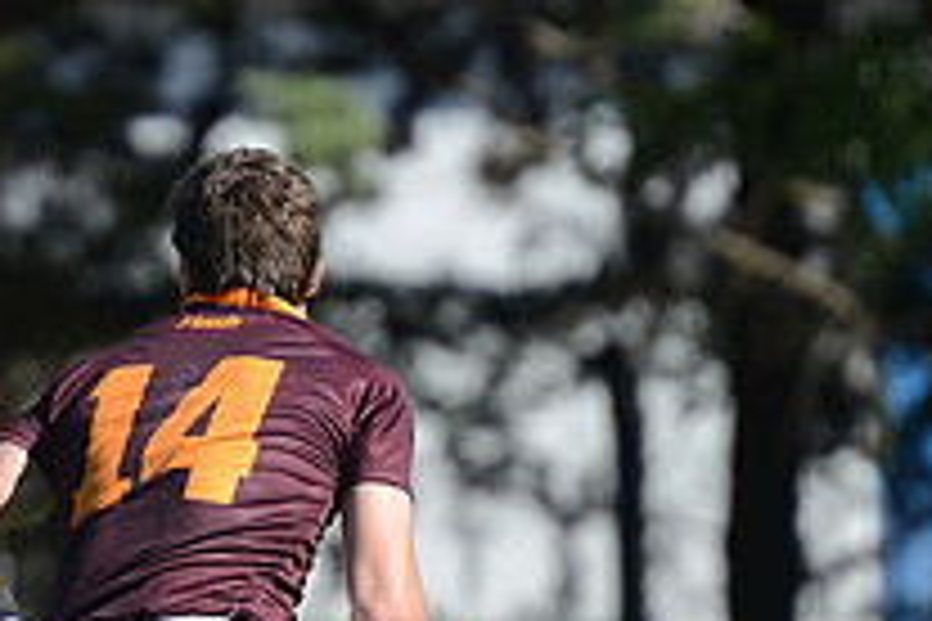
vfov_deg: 1.8
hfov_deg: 2.7
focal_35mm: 757
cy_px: 691
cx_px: -360
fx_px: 19596
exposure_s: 1/1250
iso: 320
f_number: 4
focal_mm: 270
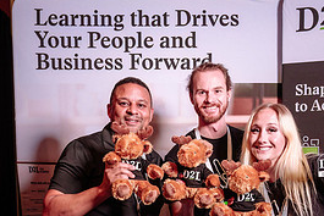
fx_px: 513
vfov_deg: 22.5
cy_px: 235
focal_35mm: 57
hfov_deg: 35.0
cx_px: 171
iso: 1000
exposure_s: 1/60
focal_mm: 24
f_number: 4.5
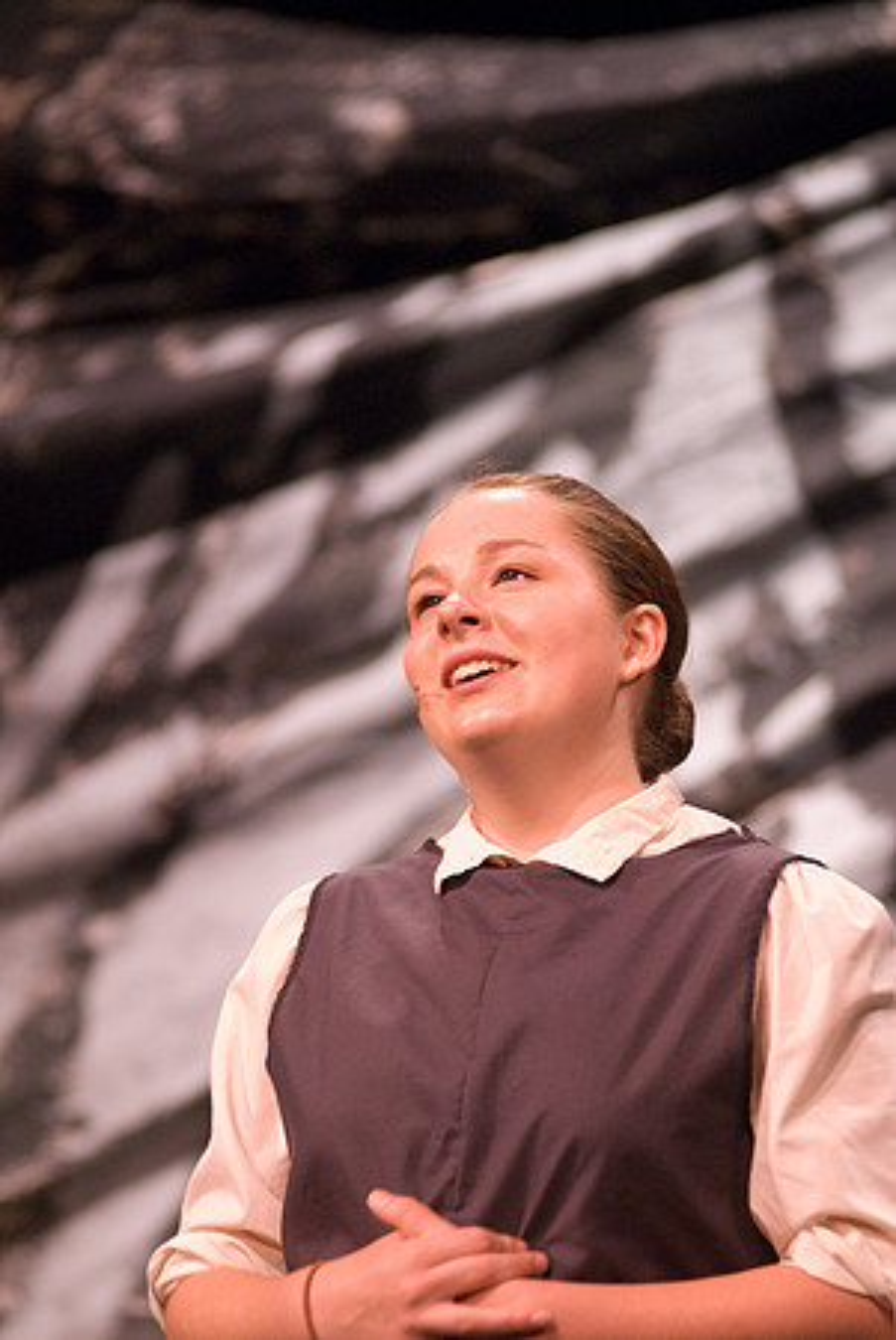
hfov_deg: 5.7
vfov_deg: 8.6
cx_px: 448
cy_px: 670
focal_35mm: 240
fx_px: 8939
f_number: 2.8
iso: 1600
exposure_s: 1/160
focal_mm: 160
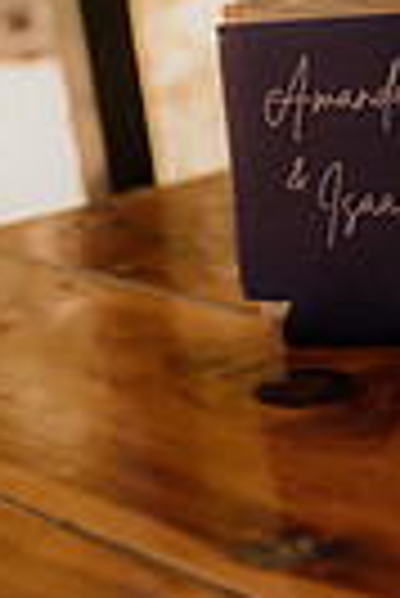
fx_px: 1463
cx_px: 647
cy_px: 234
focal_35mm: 88
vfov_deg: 23.1
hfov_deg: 14.3
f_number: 3.2
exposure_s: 1/1600
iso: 1250
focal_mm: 26
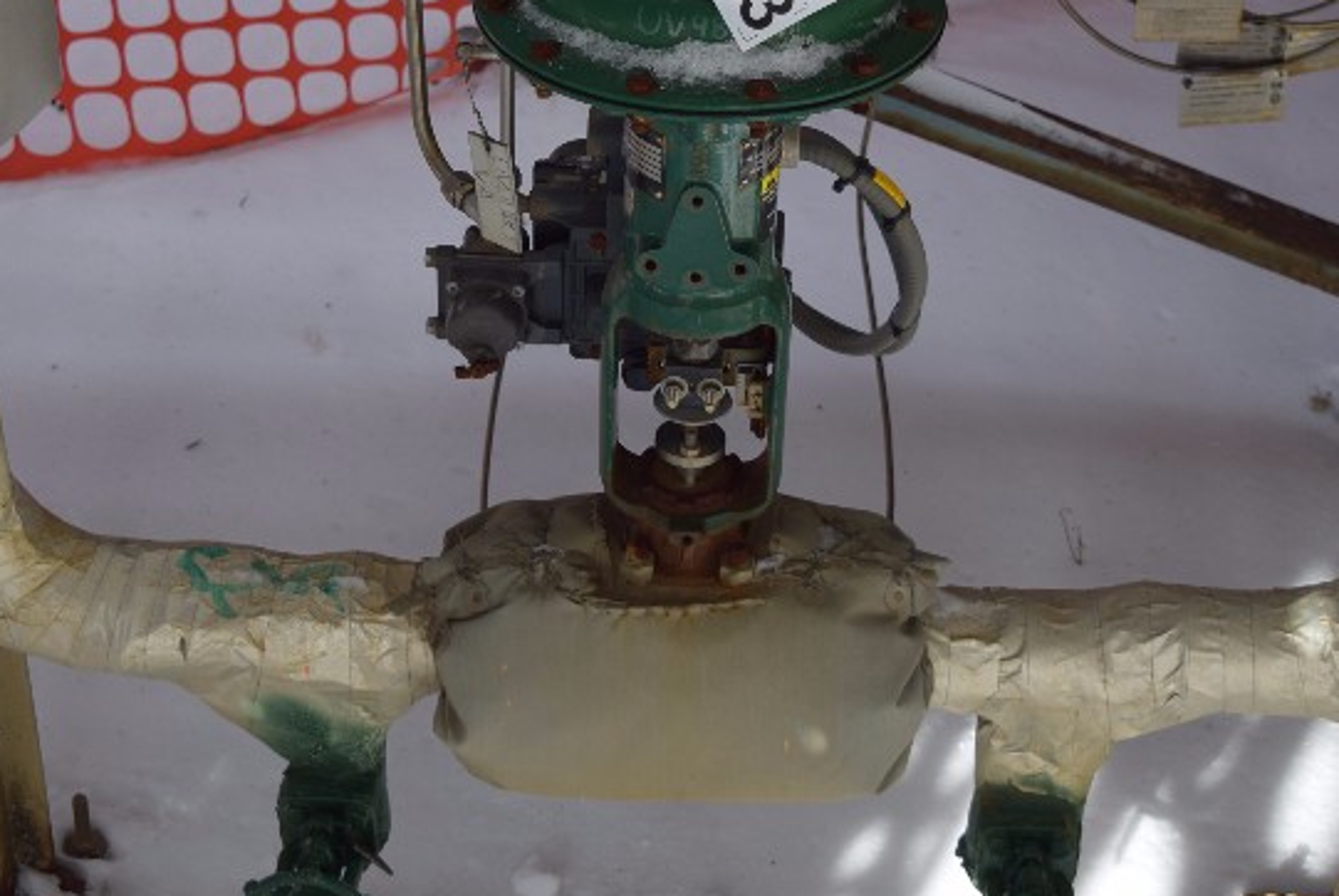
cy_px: 259
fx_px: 2559
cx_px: 587
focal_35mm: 69
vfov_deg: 19.8
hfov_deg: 29.3
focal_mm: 31
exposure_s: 1/500
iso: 200
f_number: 4.2
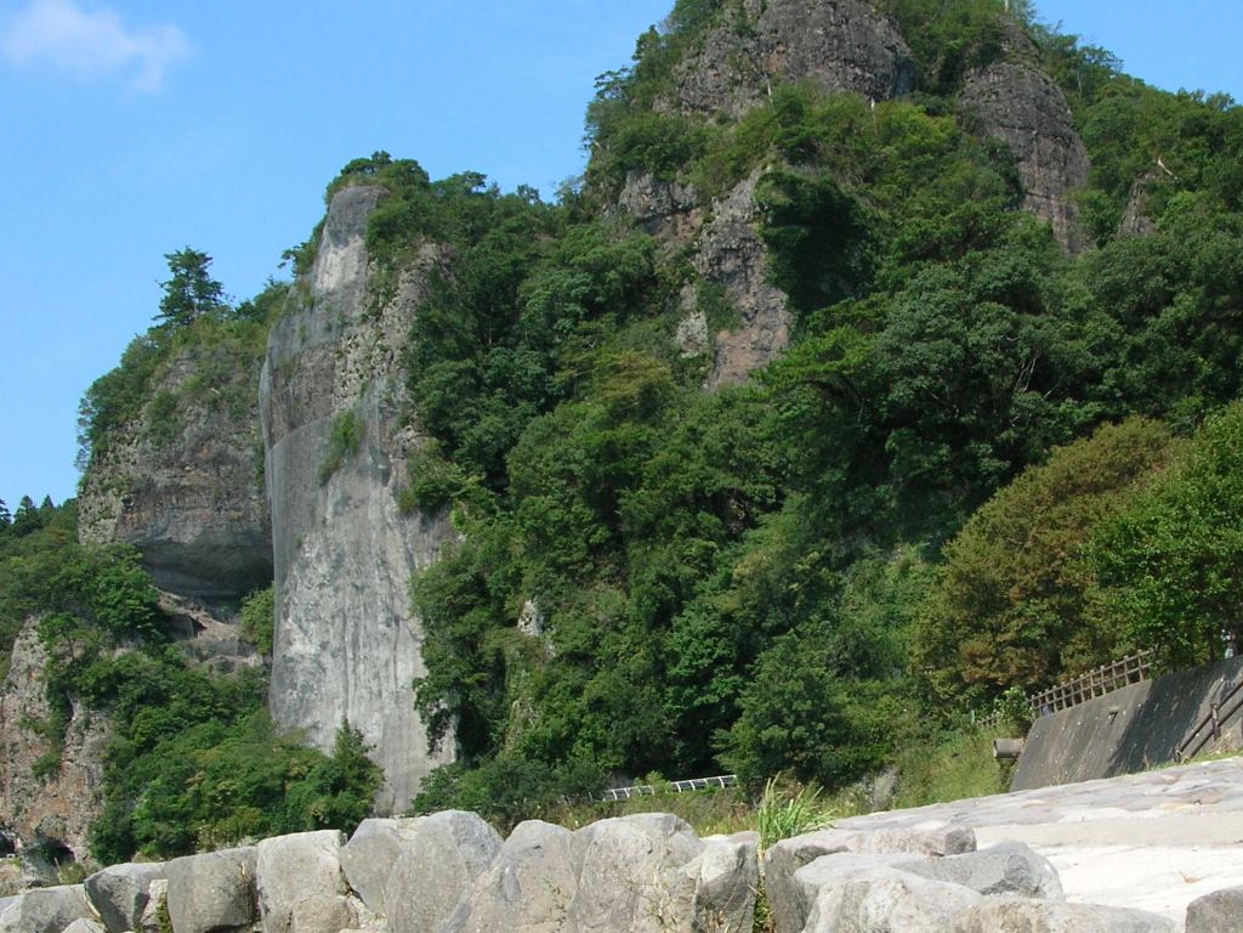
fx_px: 1257
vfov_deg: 40.7
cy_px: 466
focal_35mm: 35
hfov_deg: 52.6
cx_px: 622
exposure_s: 1/233
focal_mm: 5.8
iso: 50
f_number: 5.6
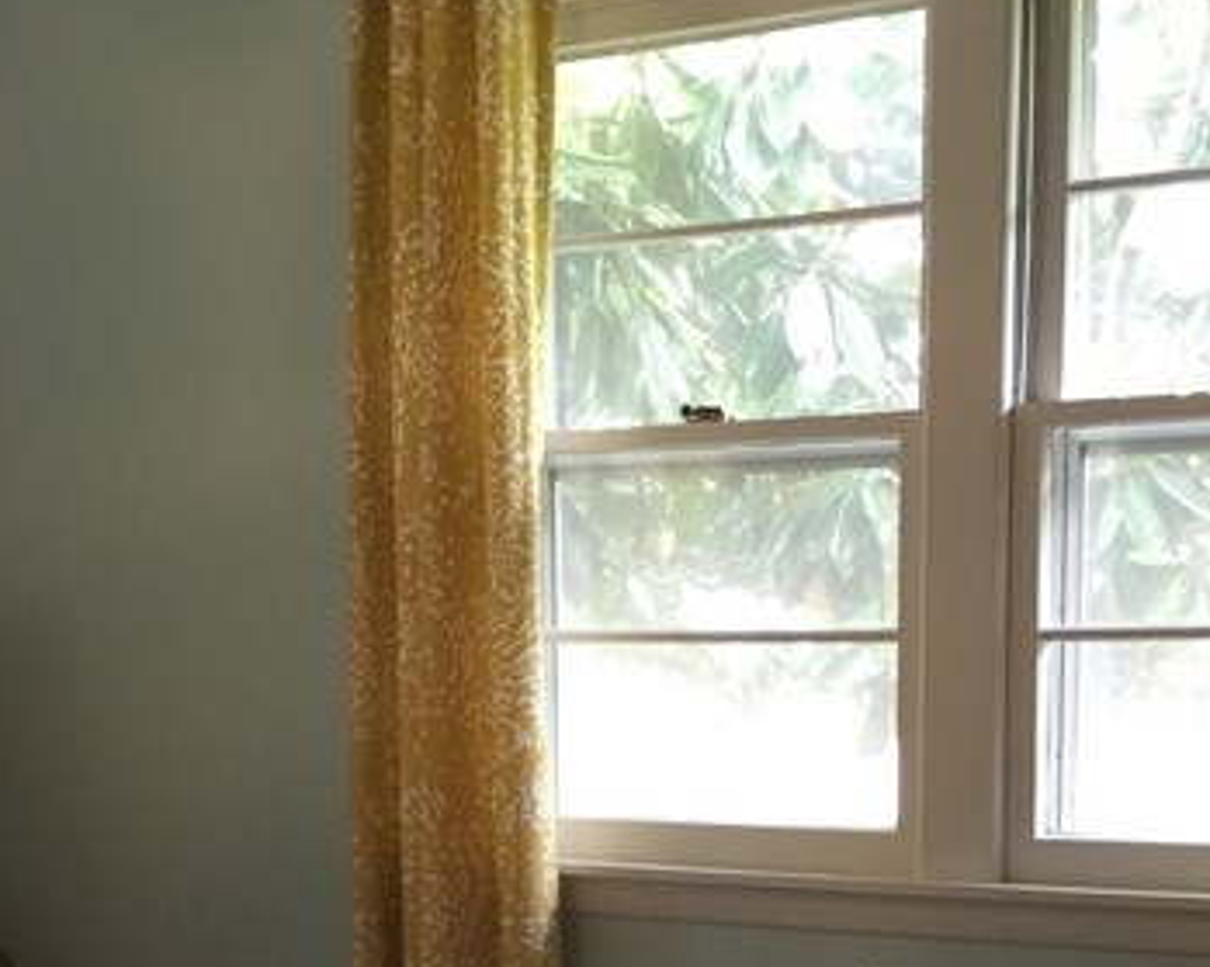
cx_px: 243
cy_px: 1120
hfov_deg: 22.7
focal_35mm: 83
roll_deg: +1.4
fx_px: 2972
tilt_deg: -10.6
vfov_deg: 17.7
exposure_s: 1/15
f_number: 2.2
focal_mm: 4.15
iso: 50
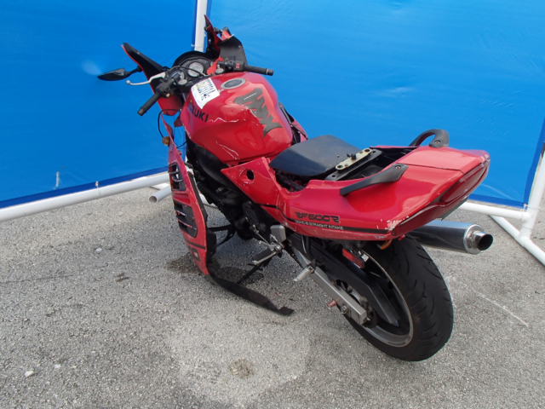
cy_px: 204
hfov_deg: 63.4
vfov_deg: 49.7
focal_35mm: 28
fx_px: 441
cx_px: 272
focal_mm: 5
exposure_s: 1/400
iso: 100
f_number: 3.9
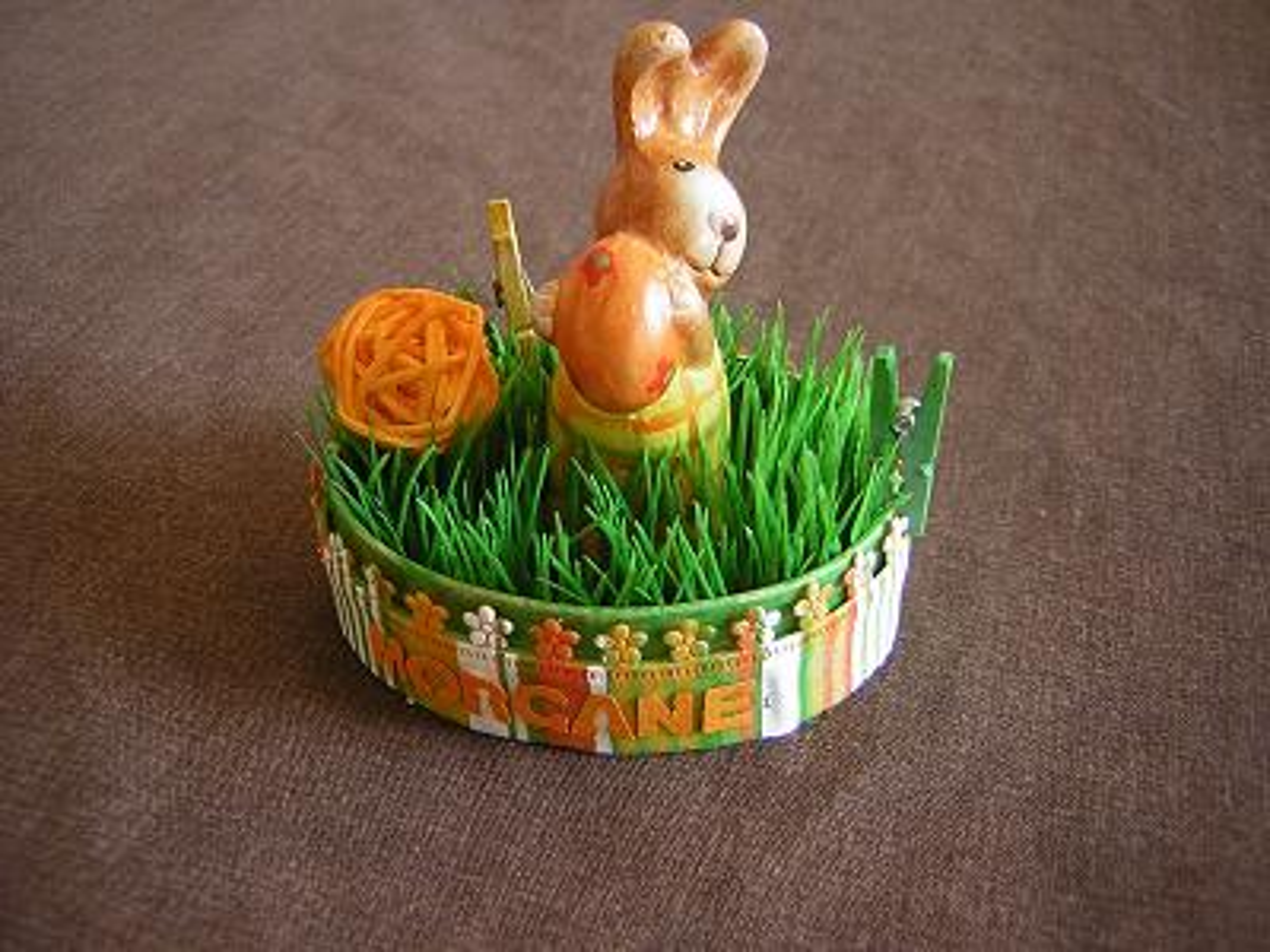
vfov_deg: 39.7
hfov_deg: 51.4
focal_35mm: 36
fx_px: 1321
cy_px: 476
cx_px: 635
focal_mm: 4.7
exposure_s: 1/36.9
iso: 50
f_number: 2.6
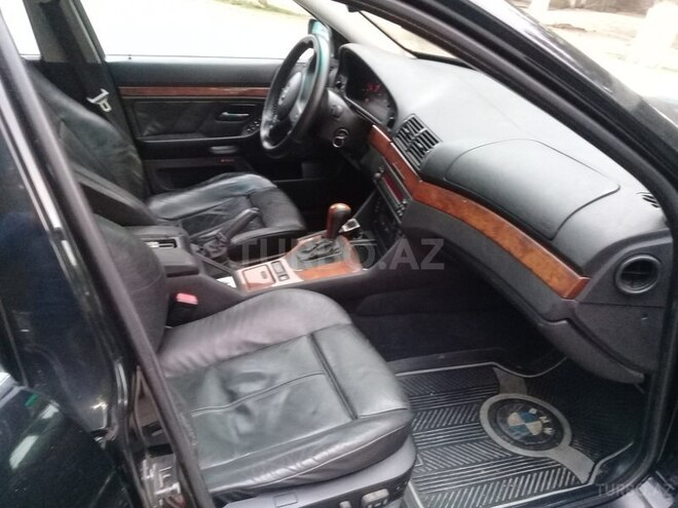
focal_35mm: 31
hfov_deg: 58.4
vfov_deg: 45.4
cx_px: 339
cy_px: 254
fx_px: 607
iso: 200
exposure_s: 1/33
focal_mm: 3.3
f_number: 2.2
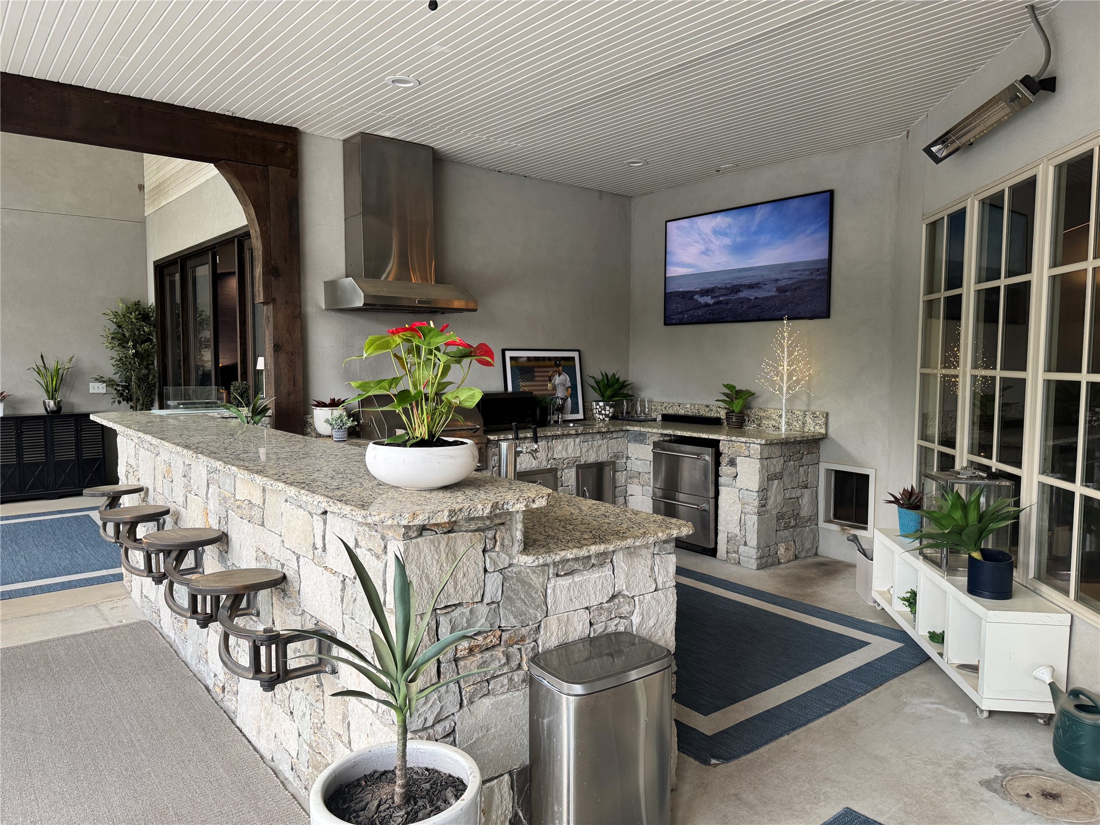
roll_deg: -0.5
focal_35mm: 24
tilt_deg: -4.3
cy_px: 412
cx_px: 550
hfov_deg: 71.6
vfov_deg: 56.8
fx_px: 763
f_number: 1.78
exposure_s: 1/120
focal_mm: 6.76
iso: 160
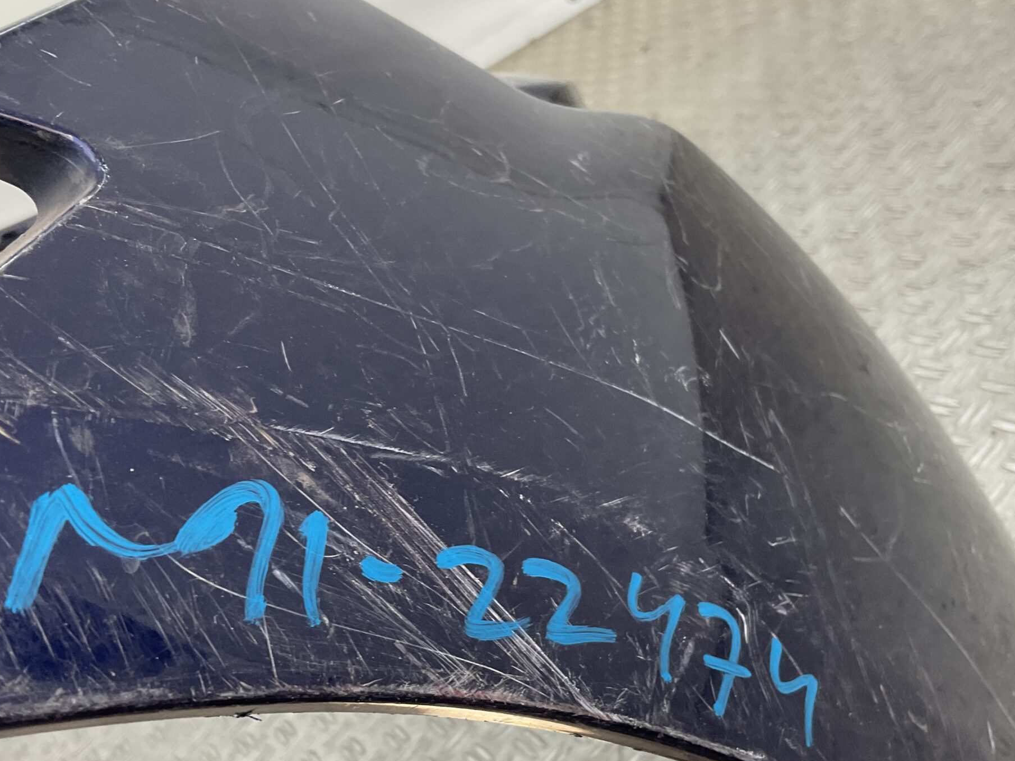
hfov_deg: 45.8
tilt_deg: -29.9
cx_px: 503
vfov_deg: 35.0
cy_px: 455
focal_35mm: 41
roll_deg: +35.5
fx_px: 1202
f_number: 1.8
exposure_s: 1/120
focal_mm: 3
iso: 40
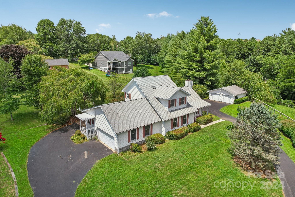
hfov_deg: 78.6
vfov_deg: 57.2
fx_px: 180
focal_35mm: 22
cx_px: 148
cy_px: 98
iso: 100
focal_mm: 8.4
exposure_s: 1/1250
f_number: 2.8
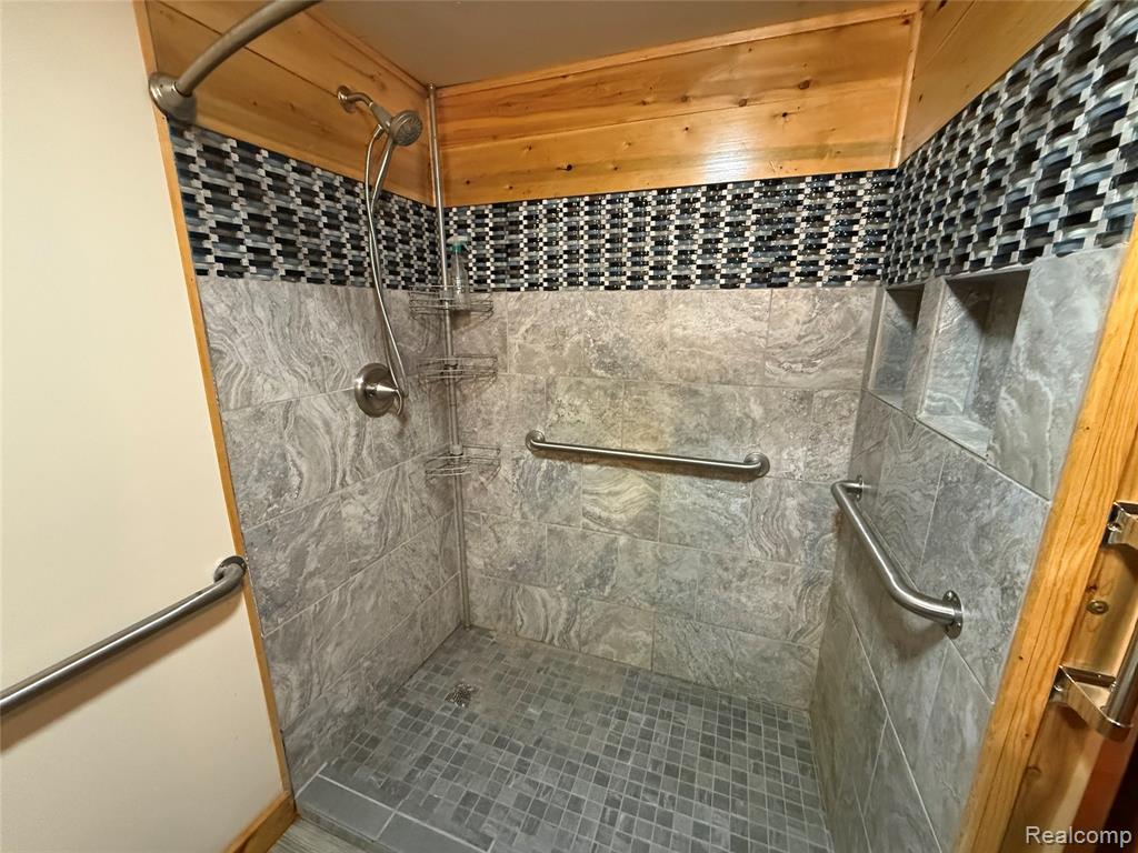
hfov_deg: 102.1
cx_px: 569
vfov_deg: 85.7
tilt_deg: -13.5
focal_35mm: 14
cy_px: 426
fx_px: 460
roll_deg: -0.1
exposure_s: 1/60
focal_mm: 2.22
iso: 640
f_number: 2.2
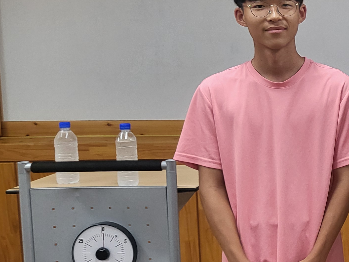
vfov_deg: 19.9
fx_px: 746
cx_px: 468
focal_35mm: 74
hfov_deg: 23.0
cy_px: 120
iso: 125
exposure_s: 1/120
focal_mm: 4.25
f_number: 1.8
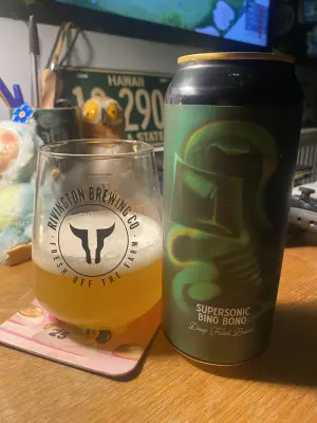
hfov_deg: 53.1
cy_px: 212
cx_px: 158
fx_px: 317
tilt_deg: -17.7
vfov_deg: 67.3
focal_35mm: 26
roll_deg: -1.0
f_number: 1.8
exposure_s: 1/60
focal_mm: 4.25
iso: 160
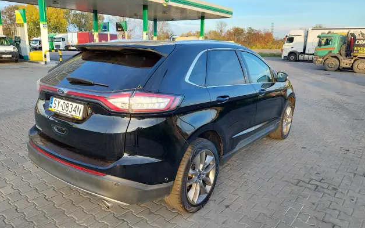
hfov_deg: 68.4
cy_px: 107
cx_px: 182
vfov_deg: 46.0
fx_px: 269
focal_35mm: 27
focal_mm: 5.23
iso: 40
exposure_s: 1/118
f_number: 1.8
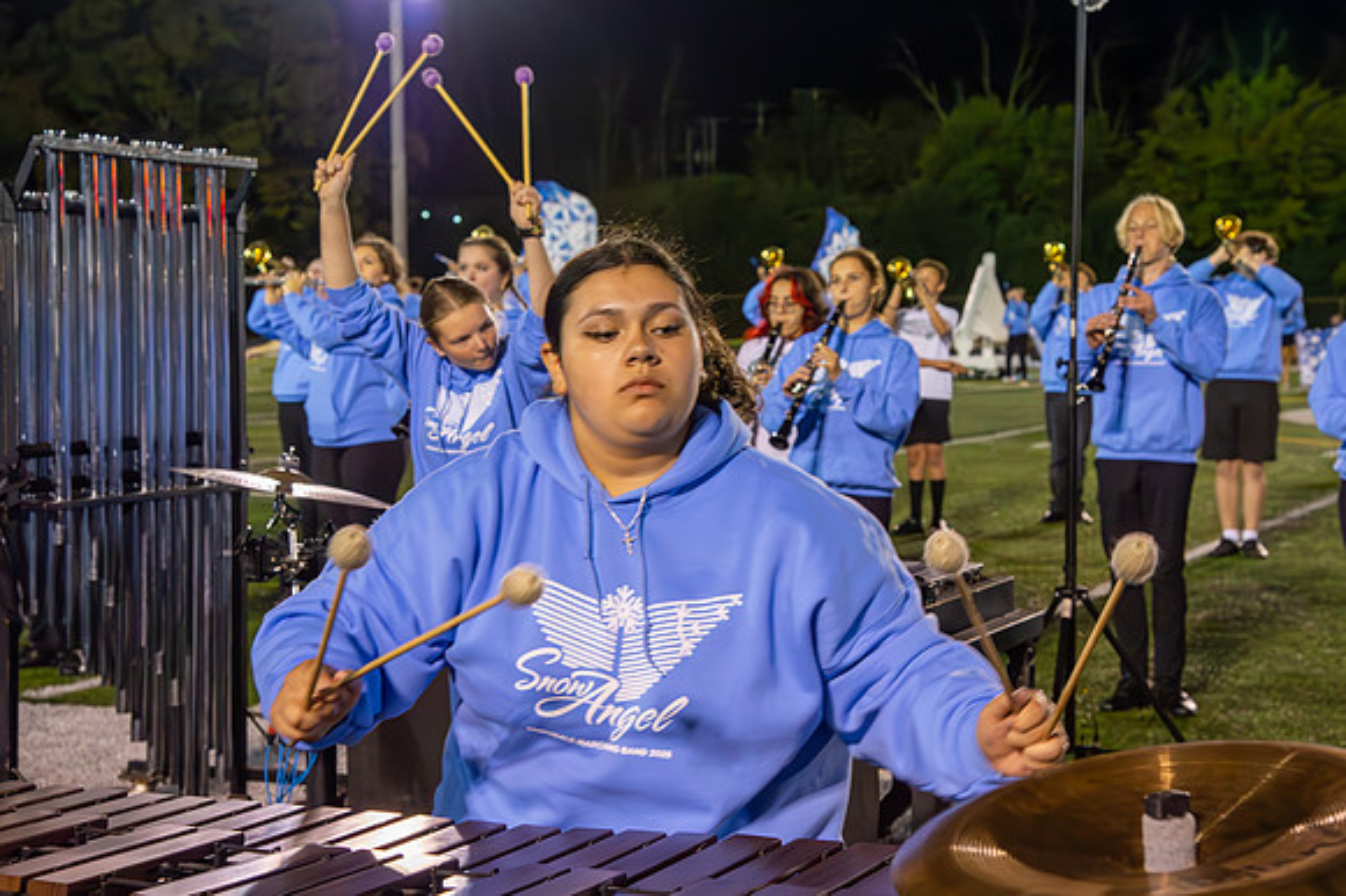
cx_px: 749
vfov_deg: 20.5
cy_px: 449
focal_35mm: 66
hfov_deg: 30.4
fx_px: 2479
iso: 10000
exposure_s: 1/200
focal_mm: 58
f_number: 6.3
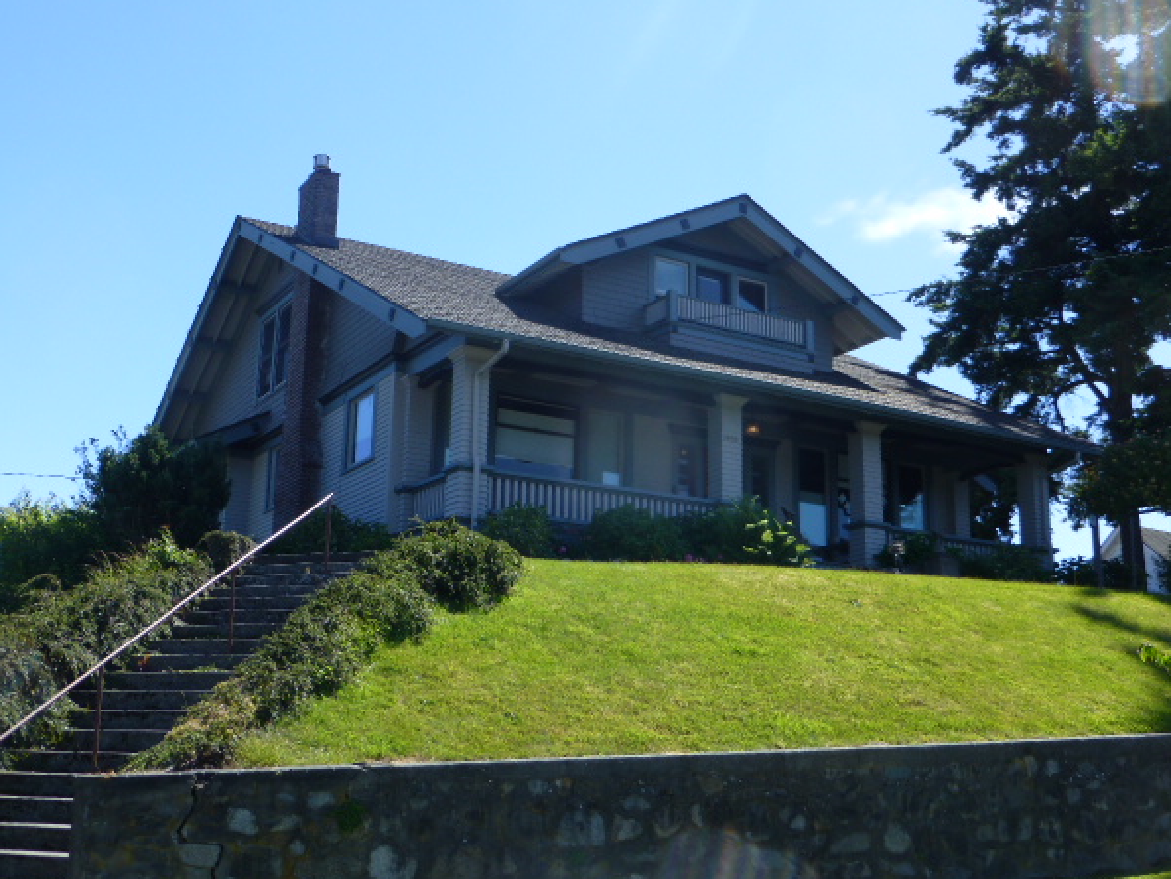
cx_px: 564
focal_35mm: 42
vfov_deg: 34.4
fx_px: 1421
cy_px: 416
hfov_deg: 44.8
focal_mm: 6.9
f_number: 3.9
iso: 100
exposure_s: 1/500
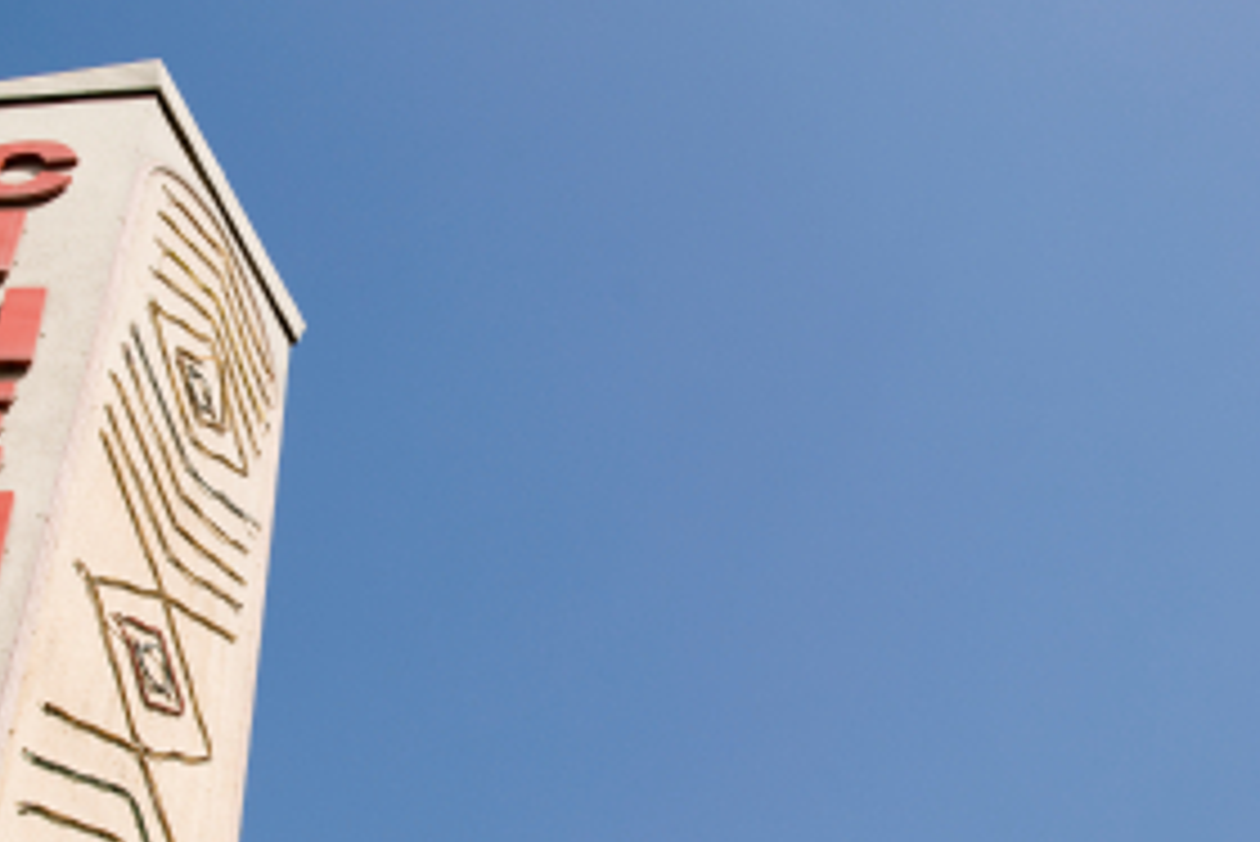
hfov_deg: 38.9
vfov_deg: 26.9
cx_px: 382
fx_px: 1751
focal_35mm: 50
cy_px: 520
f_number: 8
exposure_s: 1/250
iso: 100
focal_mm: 22
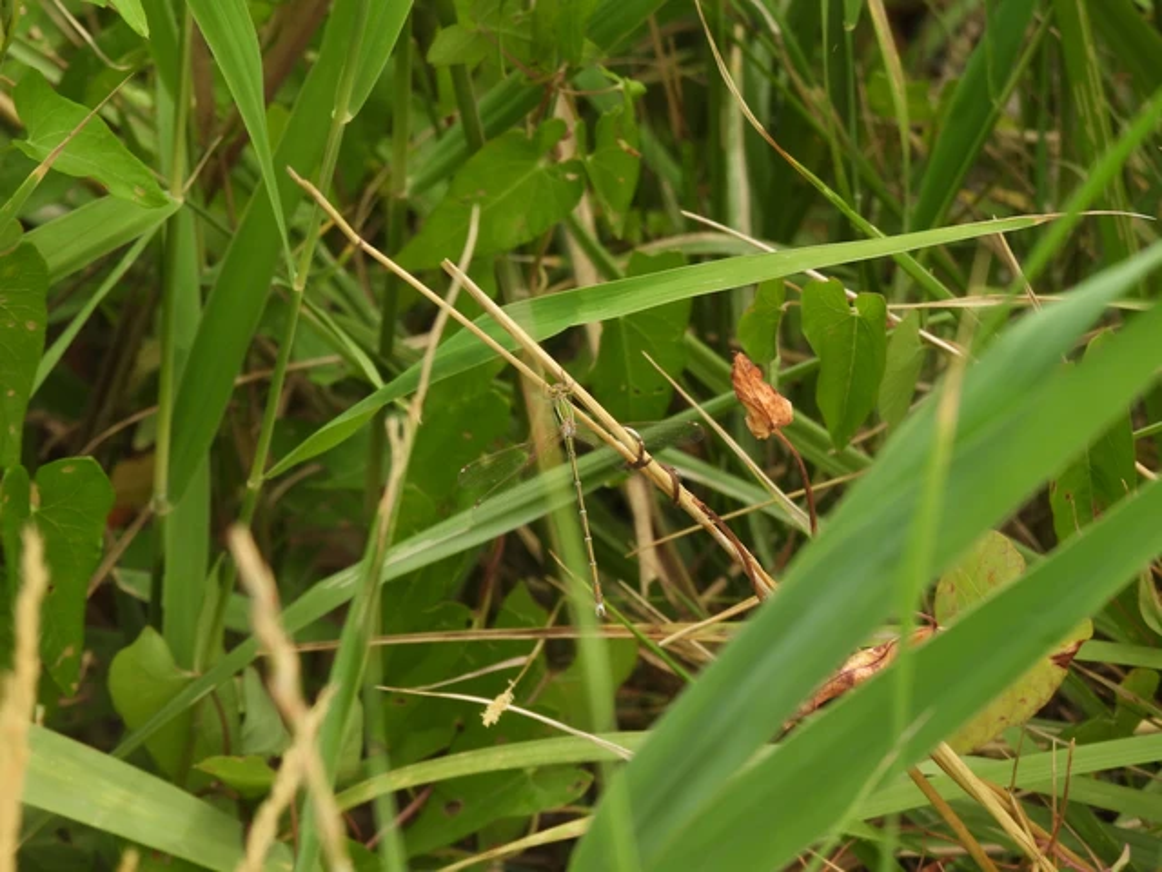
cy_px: 436
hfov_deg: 7.6
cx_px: 581
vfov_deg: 5.7
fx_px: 8728
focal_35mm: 260
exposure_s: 1/160
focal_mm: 46.4
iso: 100
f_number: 5
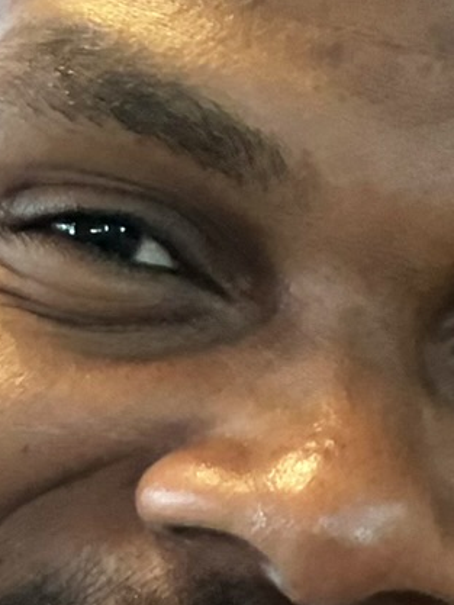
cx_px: 222
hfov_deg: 3.9
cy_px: 528
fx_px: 6607
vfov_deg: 5.2
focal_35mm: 378
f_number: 2.8
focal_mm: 9
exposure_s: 1/15
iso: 400
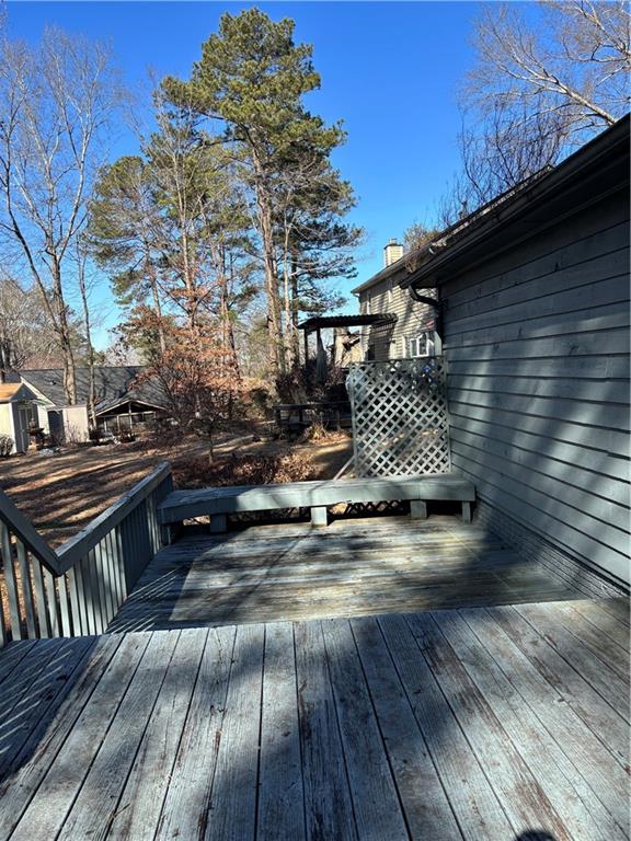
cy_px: 420
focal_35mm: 26
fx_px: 632
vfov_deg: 67.3
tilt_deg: -4.4
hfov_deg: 53.1
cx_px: 316
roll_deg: +2.8
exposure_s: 1/1279
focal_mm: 5.96
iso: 50
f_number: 1.6
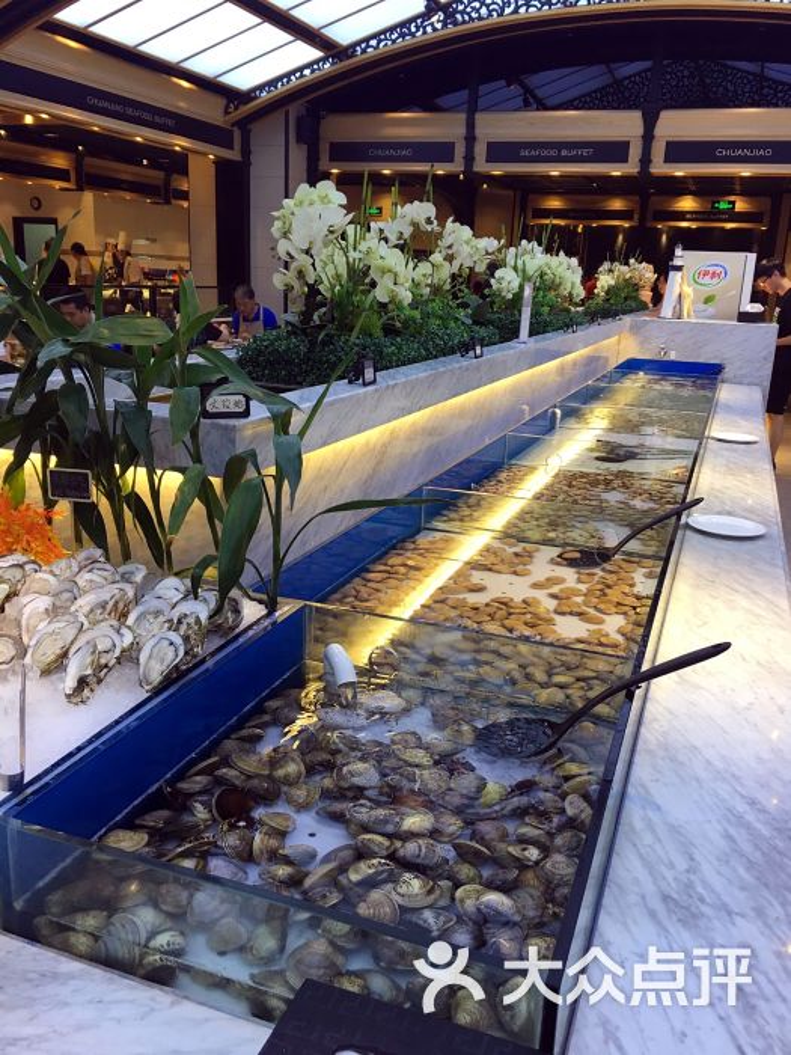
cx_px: 396
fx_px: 884
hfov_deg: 48.2
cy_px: 528
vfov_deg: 61.7
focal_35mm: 29
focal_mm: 4.15
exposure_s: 1/33
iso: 32
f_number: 2.2
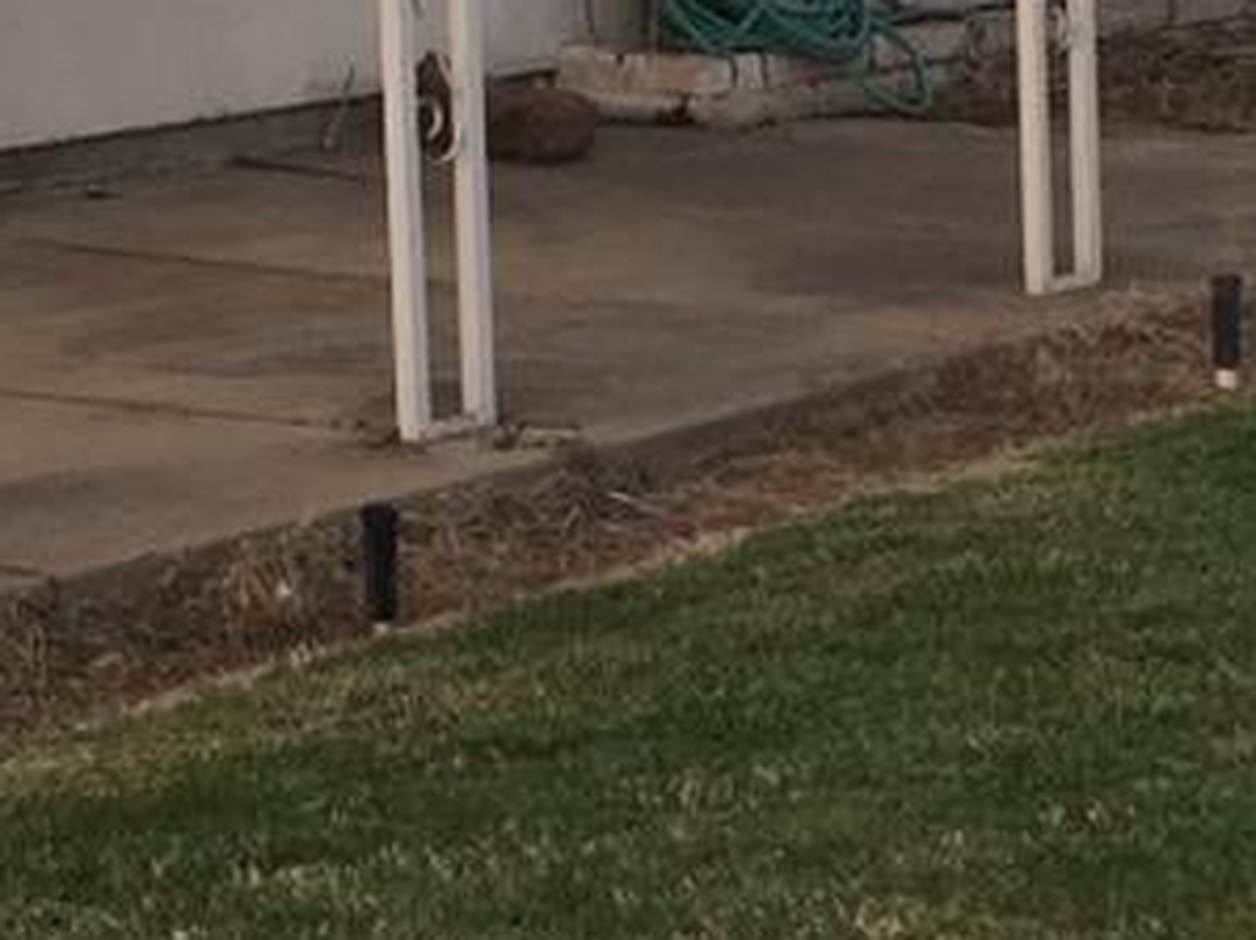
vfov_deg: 10.1
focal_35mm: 146
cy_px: 97
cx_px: 653
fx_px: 5293
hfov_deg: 13.5
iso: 32
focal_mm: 4.15
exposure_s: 1/159
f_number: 2.2
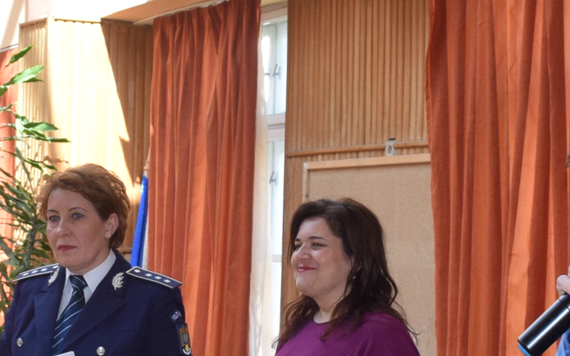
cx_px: 255
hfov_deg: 19.5
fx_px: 1662
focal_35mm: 107
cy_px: 276
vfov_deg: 12.2
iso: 800
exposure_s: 1/125
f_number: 5.6
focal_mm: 20
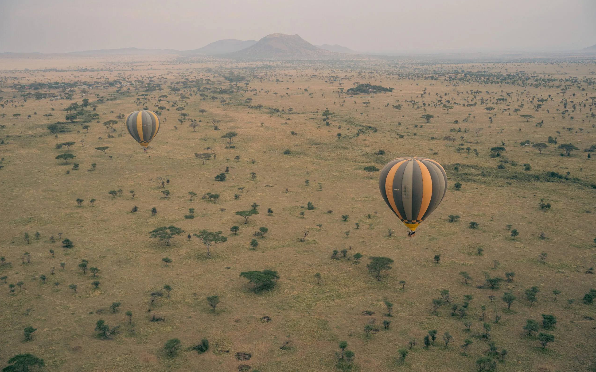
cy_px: 174
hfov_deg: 54.0
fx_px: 585
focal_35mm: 36
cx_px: 300
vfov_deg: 35.3
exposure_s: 1/1250
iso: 1250
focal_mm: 35
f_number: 4.5
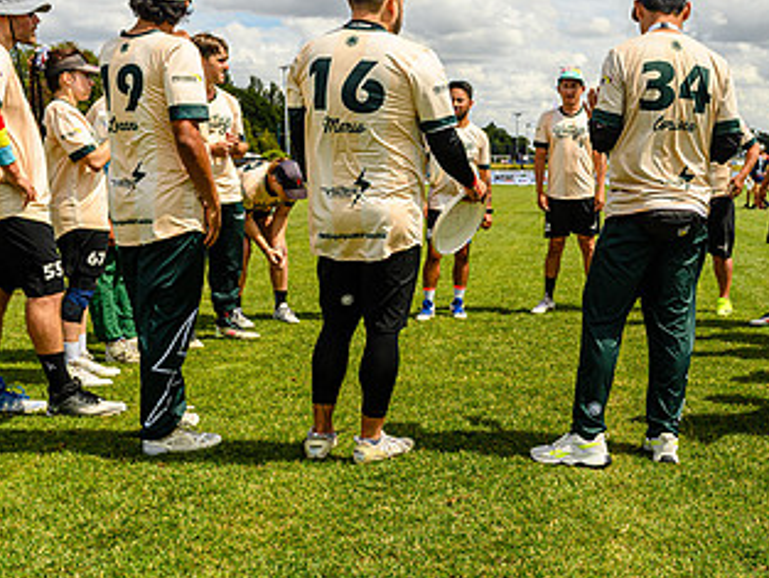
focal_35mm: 46
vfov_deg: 31.5
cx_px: 570
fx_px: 1022
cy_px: 345
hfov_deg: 40.2
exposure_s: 1/500
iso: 100
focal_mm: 24
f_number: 5.6
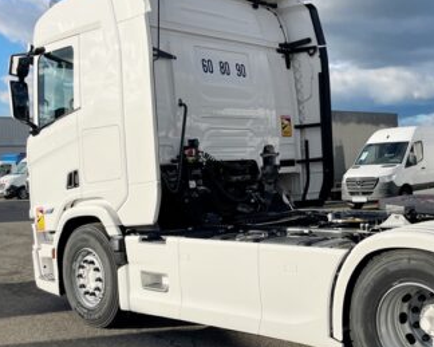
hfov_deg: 38.5
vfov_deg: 32.1
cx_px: 326
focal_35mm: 47
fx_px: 604
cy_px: 181
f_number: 1.6
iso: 32
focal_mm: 4.2
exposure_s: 1/4831
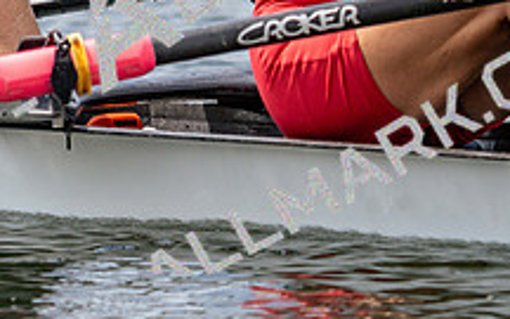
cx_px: -113
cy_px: -131
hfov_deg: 3.6
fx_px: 8131
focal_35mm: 585
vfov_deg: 2.2
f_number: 5.6
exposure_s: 1/1600
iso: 200
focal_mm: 214
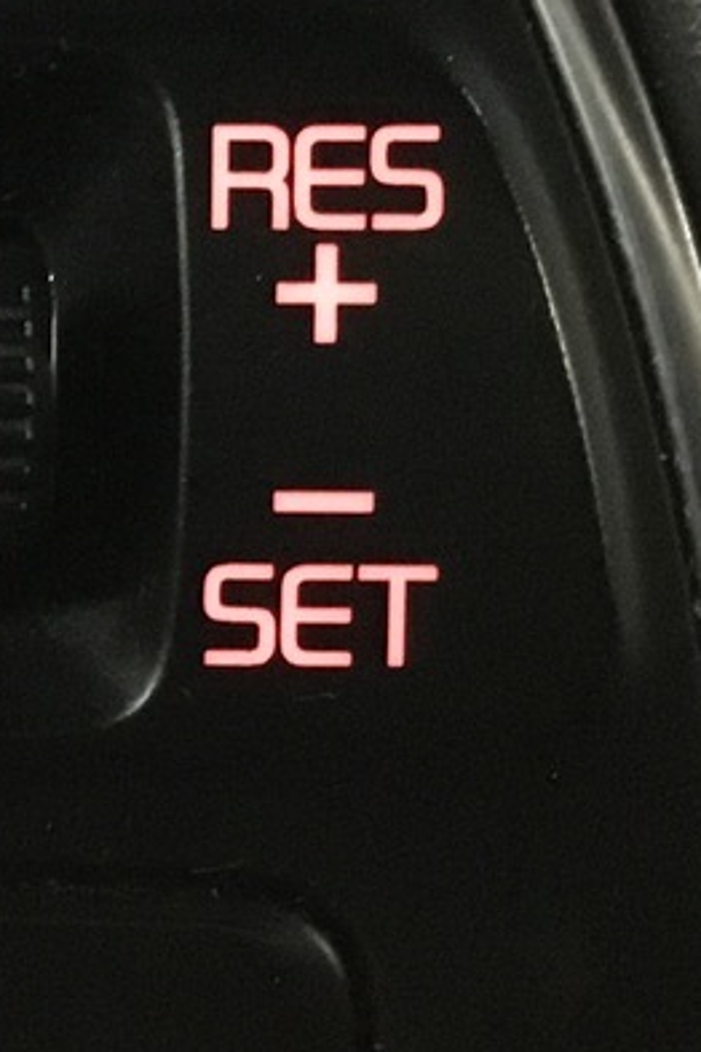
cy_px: 321
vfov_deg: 17.3
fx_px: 3446
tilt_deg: -27.4
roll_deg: +0.1
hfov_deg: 11.1
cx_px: -423
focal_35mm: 118
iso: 800
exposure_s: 1/17
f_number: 2.4
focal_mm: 3.3
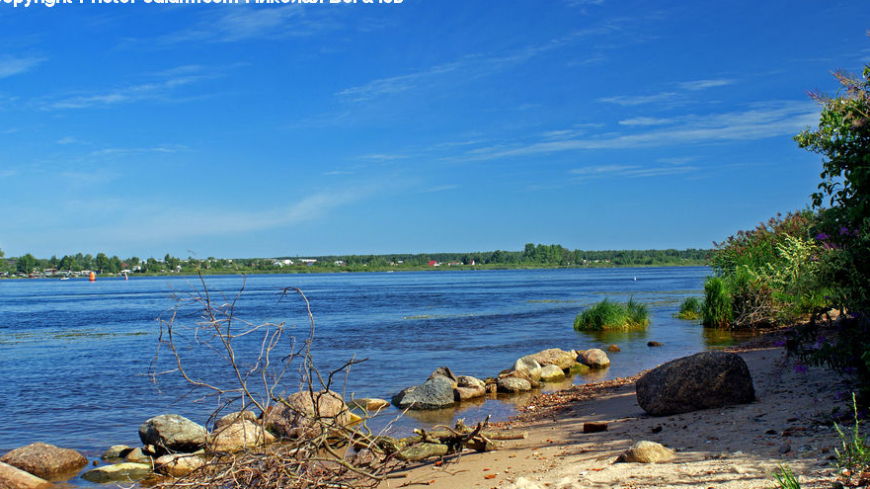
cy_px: 270
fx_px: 1038
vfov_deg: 26.5
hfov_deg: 45.5
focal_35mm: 45
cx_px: 433
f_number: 9
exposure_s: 1/80
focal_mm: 28
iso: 100
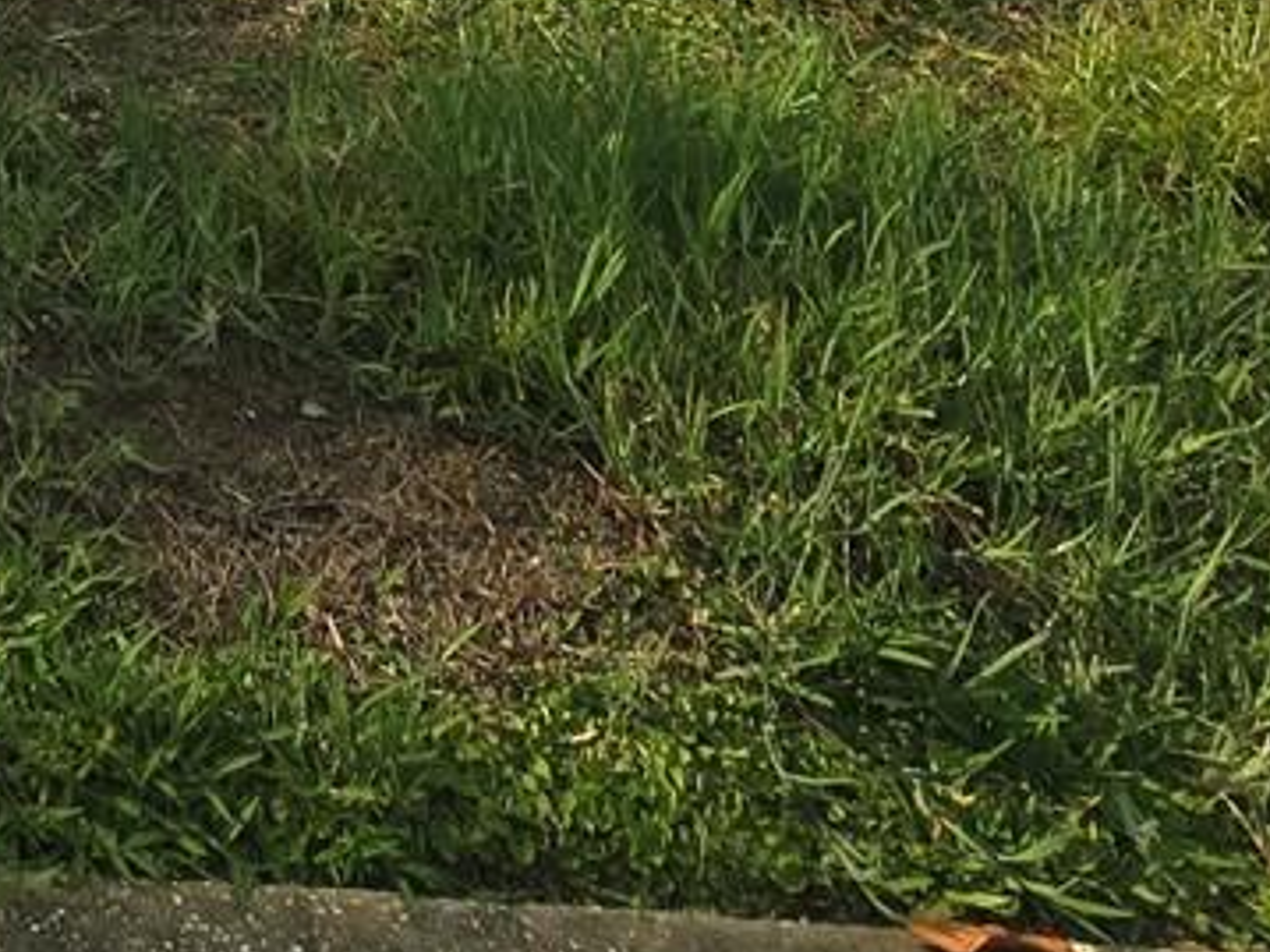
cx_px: -333
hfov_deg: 28.1
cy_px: -1044
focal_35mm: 58
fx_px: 2127
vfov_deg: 17.0
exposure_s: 1/3436
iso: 50
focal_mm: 2.2
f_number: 2.2
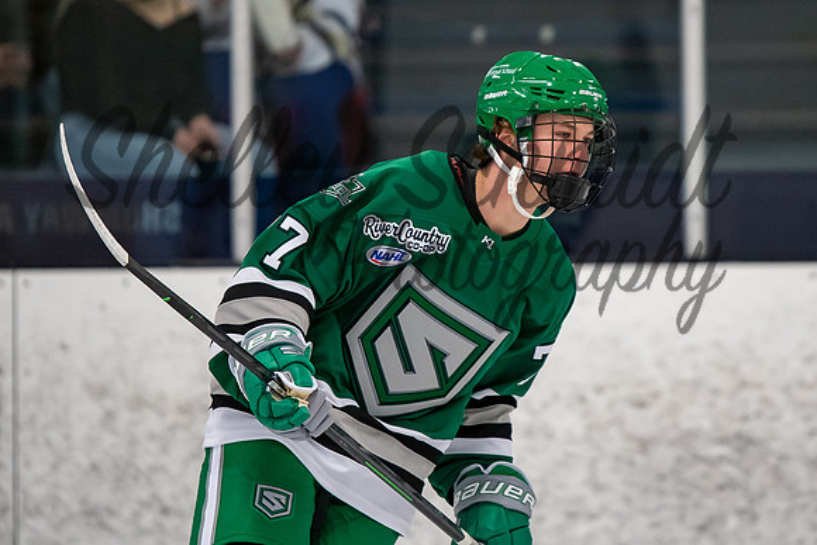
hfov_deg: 4.6
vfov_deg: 3.1
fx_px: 10144
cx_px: 573
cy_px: 164
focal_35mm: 447
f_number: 2.8
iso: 1600
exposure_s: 1/800
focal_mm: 200
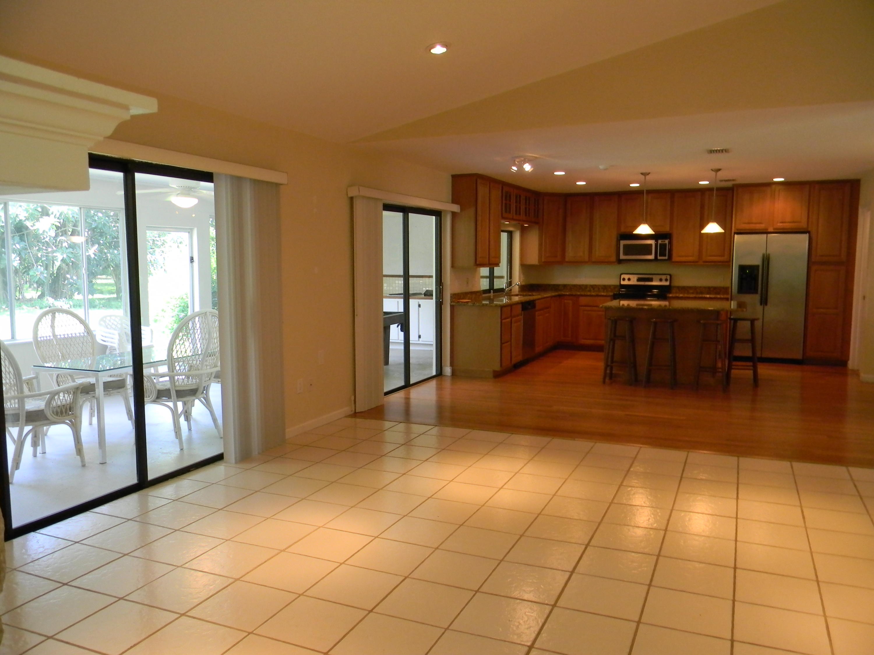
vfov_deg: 49.7
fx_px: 707
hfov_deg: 63.4
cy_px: 328
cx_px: 437
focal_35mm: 28
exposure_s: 1/30
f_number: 3.5
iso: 305
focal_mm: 5
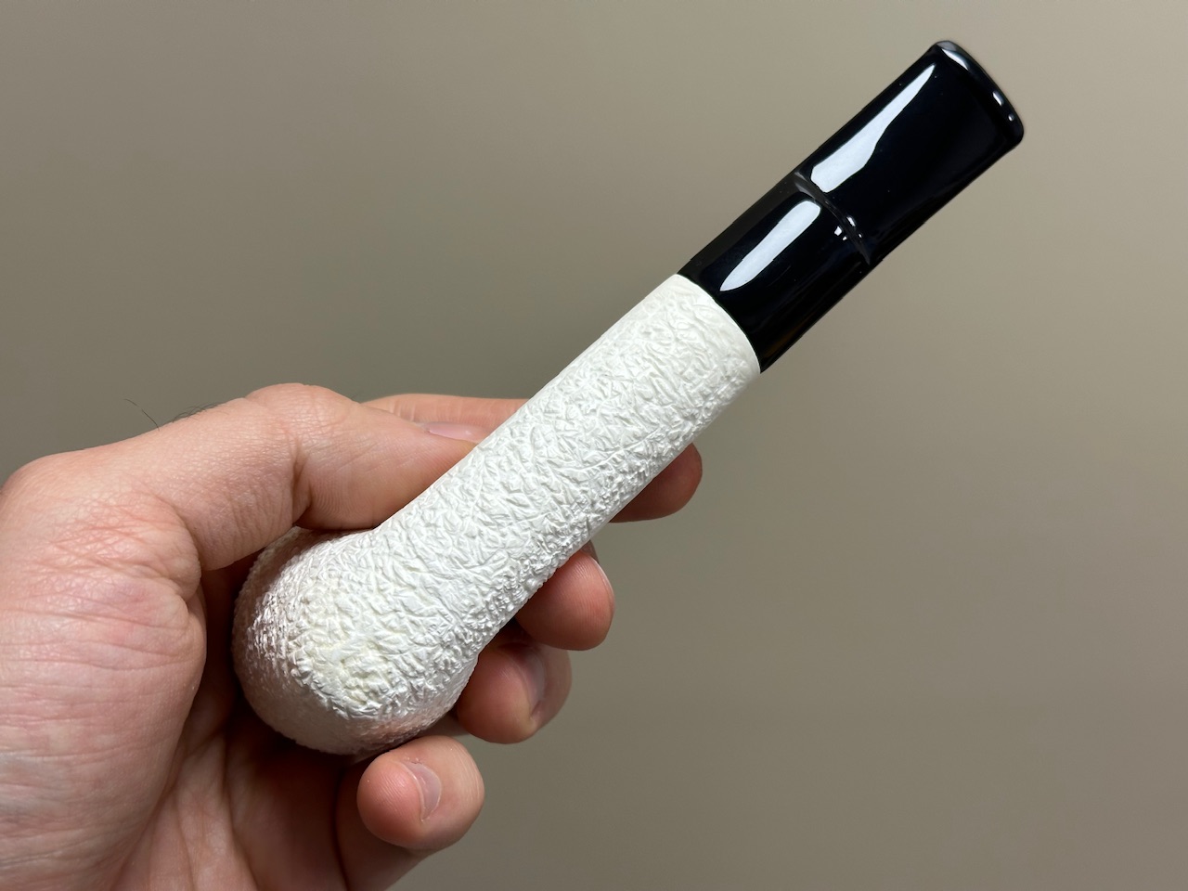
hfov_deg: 39.7
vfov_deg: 30.3
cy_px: 446
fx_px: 1647
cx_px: 594
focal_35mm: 48
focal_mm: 6.86
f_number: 1.78
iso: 80
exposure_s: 1/121
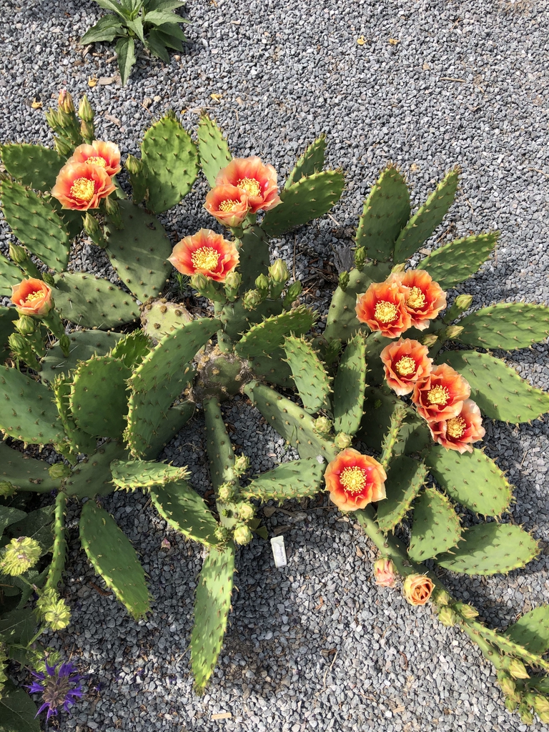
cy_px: 366
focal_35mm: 28
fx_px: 592
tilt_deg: -60.7
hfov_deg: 49.7
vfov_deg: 63.4
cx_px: 274
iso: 20
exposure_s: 1/759
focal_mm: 3.99
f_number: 1.8
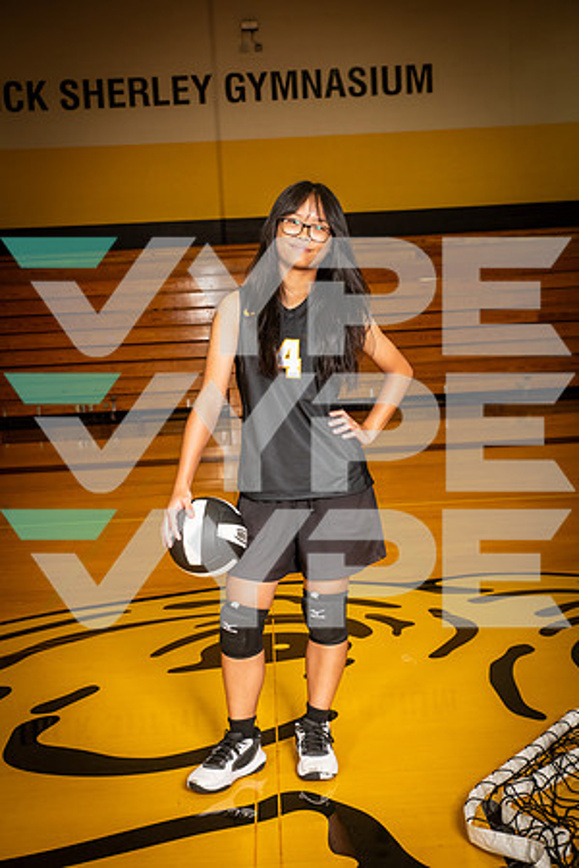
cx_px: 290
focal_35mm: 46
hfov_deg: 29.2
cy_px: 434
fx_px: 1110
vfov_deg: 42.7
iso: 800
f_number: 7.1
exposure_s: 1/320
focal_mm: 46
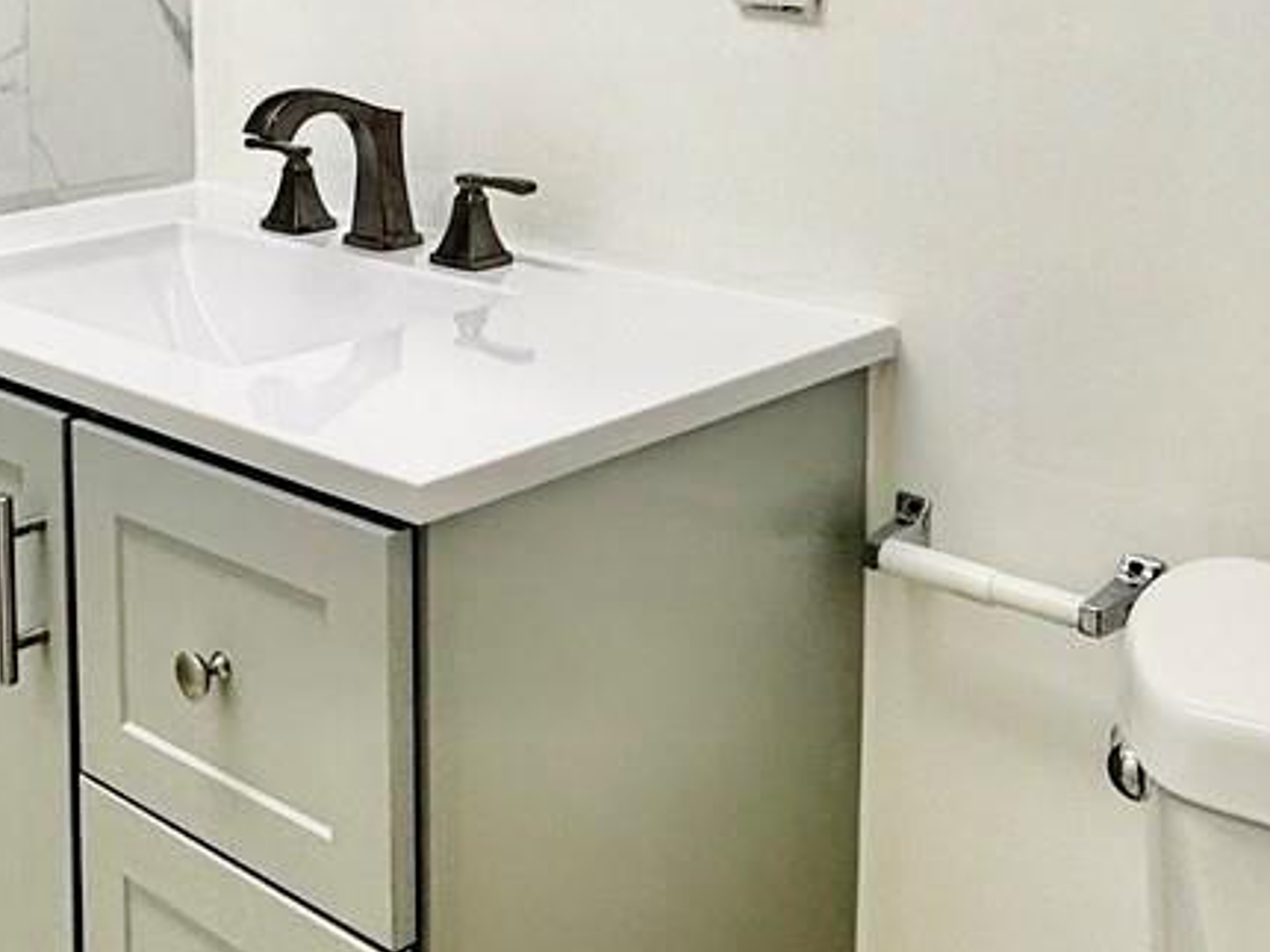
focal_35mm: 52
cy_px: 12
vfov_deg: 26.6
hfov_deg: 36.2
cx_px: 359
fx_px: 1907
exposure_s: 1/120
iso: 64
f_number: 2.2
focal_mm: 2.22
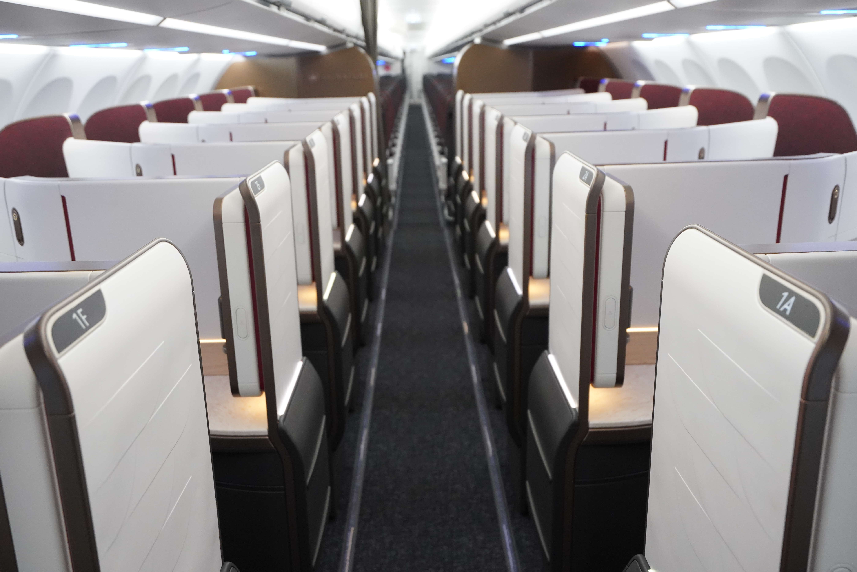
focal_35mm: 31
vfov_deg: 42.3
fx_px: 738
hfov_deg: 60.3
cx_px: 412
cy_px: 294
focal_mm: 29
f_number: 4
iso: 4000
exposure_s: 1/160
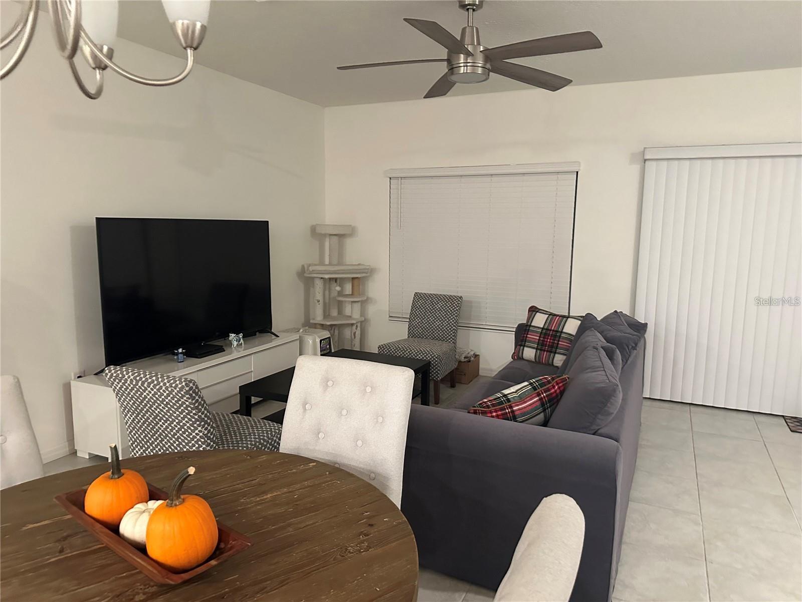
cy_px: 301
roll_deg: +0.0
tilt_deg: -7.4
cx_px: 401
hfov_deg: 71.6
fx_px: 556
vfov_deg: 56.8
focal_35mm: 24
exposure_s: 1/60
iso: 640
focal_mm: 6.86
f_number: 1.78
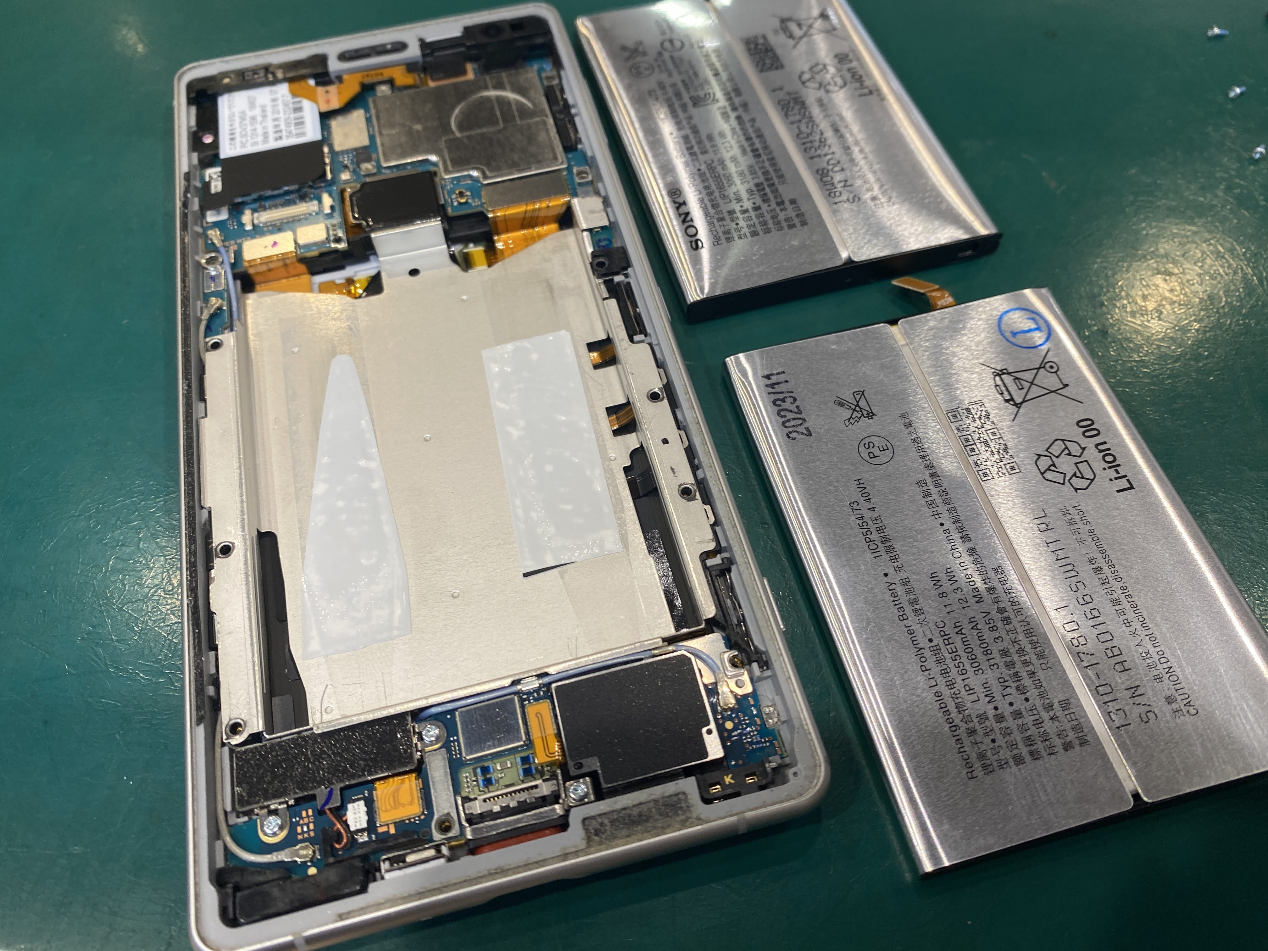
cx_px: 634
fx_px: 952
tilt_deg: -59.2
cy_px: 476
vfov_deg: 53.1
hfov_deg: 67.3
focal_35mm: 26
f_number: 1.8
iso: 80
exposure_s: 1/100
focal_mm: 4.25
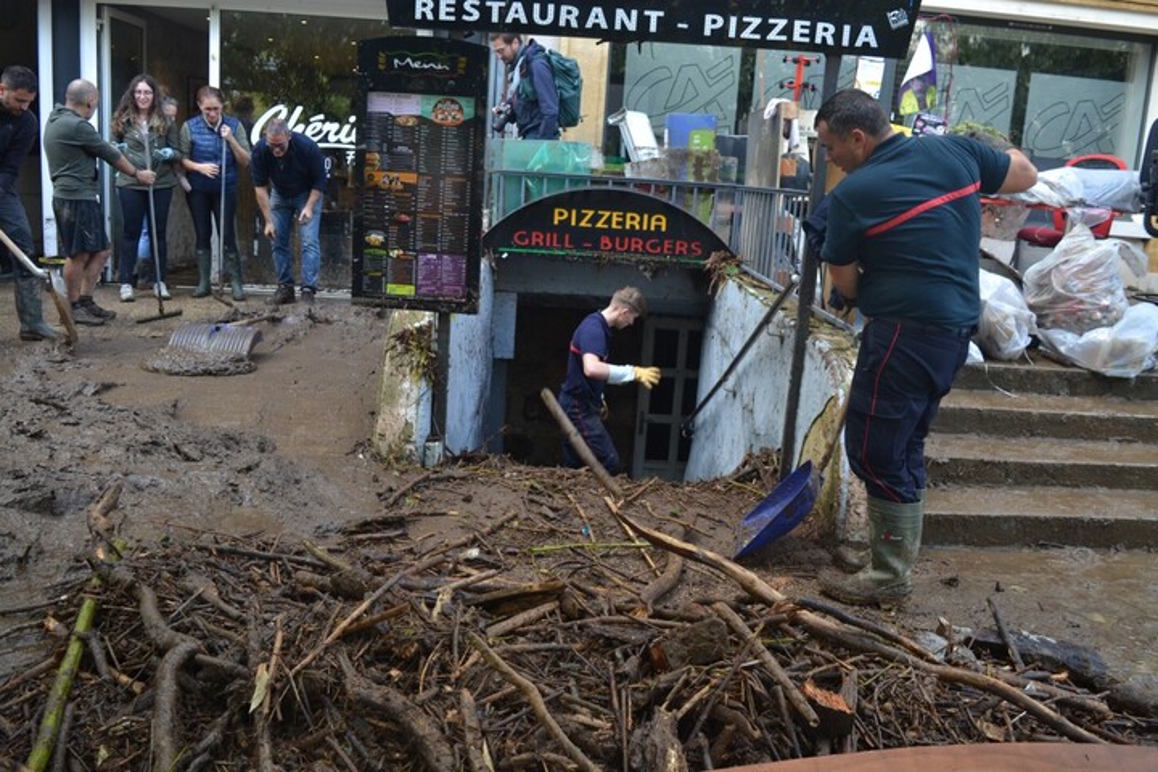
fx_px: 965
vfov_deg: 43.6
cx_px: 579
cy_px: 386
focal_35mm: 30
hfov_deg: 61.9
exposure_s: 1/160
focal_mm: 20
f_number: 5
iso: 400
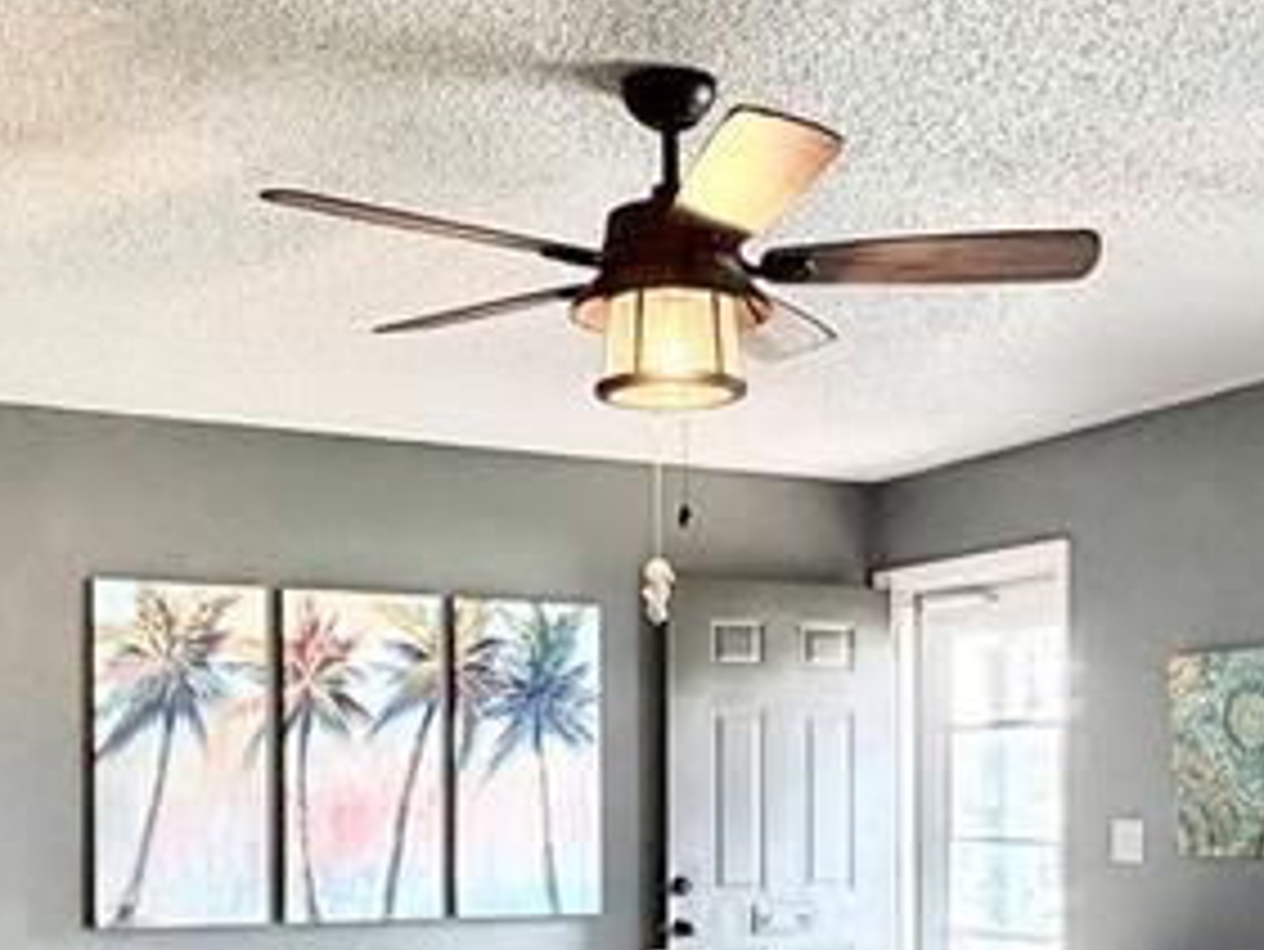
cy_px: 770
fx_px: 1863
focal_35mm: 51
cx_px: 639
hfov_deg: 37.5
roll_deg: +0.0
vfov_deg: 28.0
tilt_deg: +0.5
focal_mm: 2.22
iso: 320
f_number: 2.2
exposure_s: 1/60
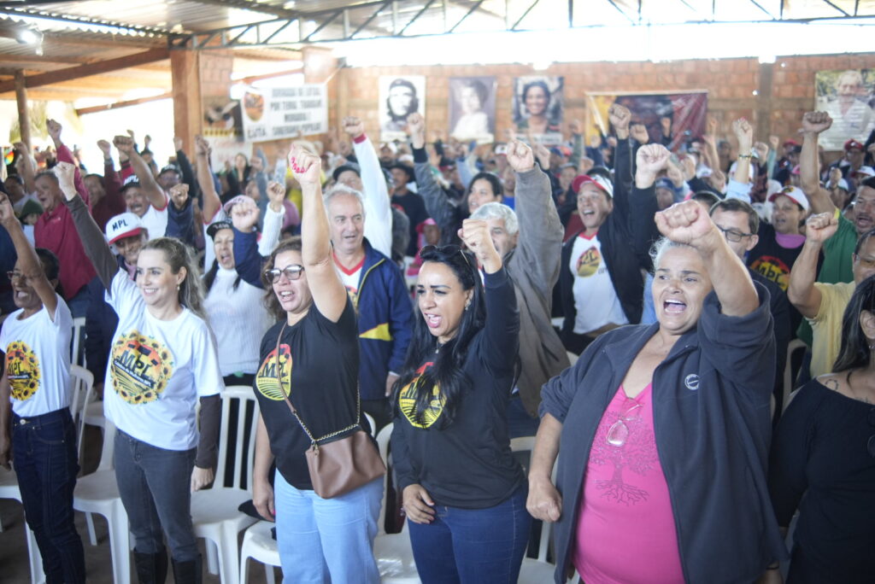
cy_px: 292
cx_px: 438
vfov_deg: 38.4
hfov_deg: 55.1
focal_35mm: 34
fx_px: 839
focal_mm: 23
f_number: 1.4
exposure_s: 1/200
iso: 1000
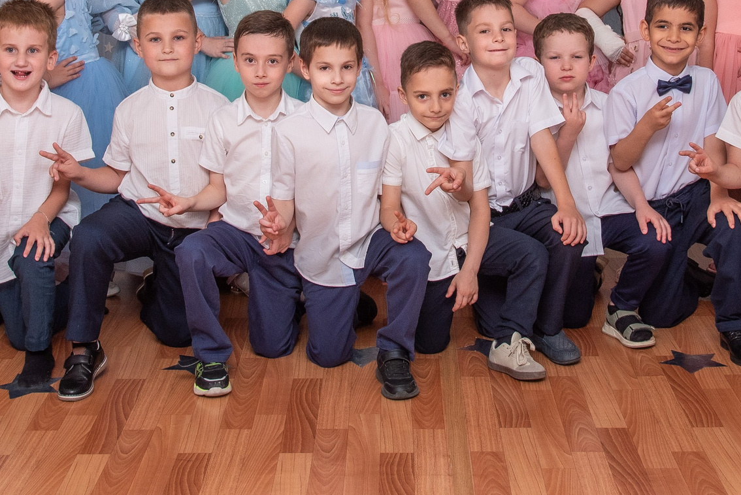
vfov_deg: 16.7
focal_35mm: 80
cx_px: 402
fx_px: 1647
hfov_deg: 25.3
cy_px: -17
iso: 640
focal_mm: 31
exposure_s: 1/160
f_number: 7.1
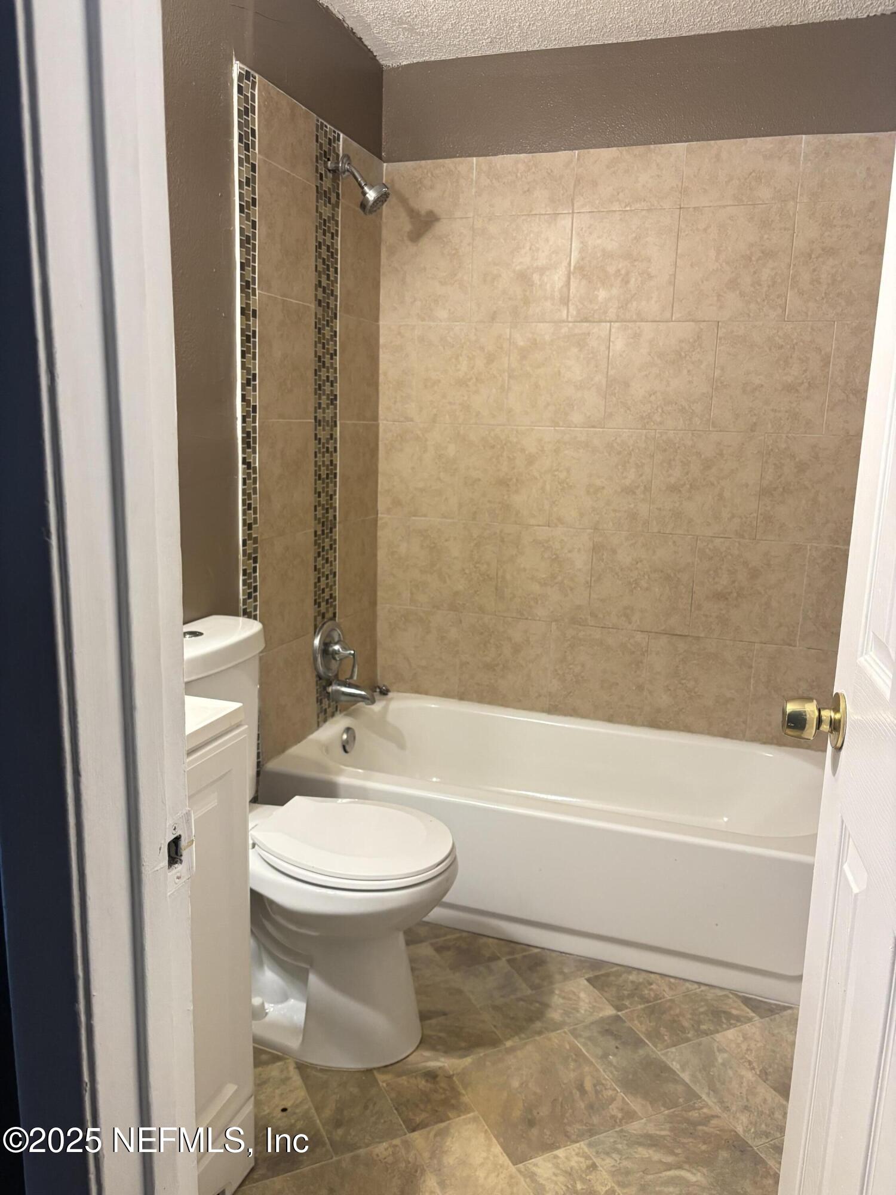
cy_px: 598
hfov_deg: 53.1
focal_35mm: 26
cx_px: 448
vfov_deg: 67.3
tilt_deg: -10.5
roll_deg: -2.9
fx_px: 897
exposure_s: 1/60
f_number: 1.6
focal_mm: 5.96
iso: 200
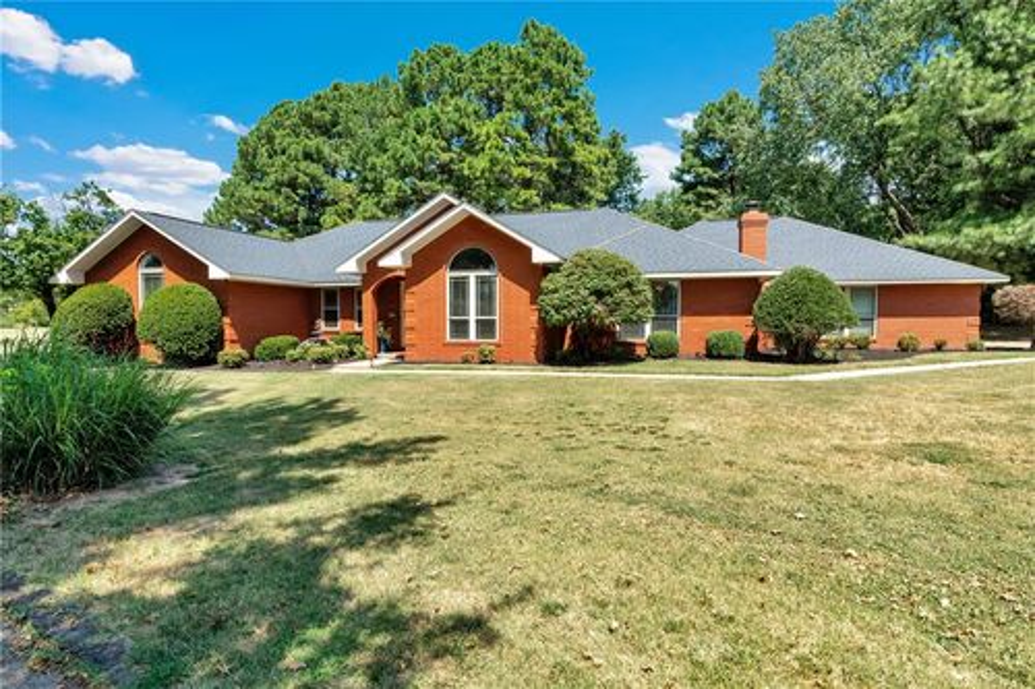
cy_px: 344
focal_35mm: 18
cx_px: 518
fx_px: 517
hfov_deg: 90.0
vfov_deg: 67.3
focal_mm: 18
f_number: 6.3
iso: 100
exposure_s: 1/100
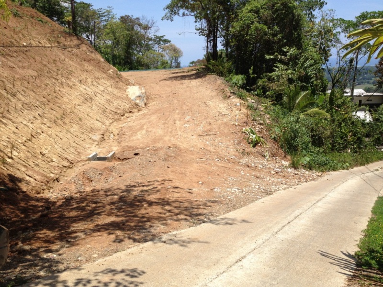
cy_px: 144
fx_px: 387
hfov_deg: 52.6
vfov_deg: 40.7
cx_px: 192
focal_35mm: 35
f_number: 2.4
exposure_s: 1/1783
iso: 64
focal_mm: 4.28
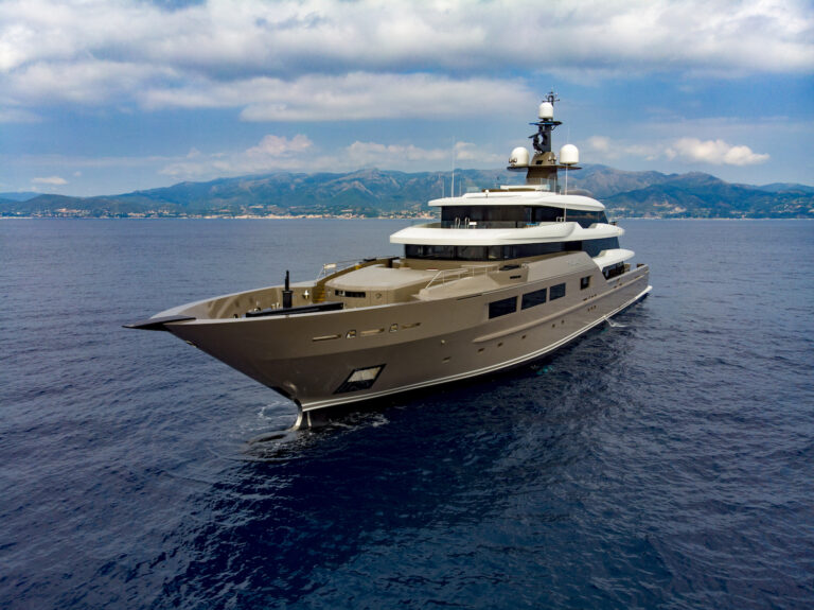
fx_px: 564
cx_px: 407
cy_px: 305
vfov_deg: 56.8
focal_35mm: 24
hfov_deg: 71.6
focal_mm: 4.5
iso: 100
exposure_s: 1/1000
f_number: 2.8
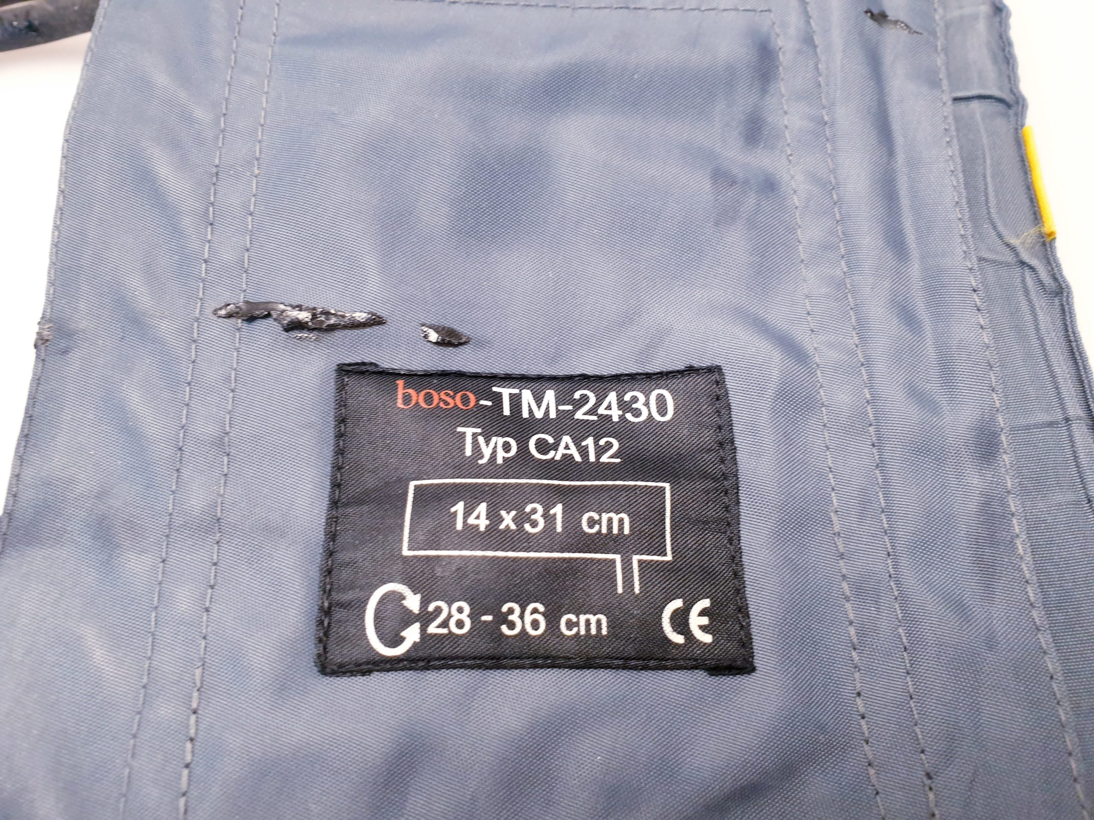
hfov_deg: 67.3
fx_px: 822
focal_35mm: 26
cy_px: 410
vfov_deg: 53.1
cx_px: 547
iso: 125
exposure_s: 1/50
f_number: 2.4
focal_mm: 4.3
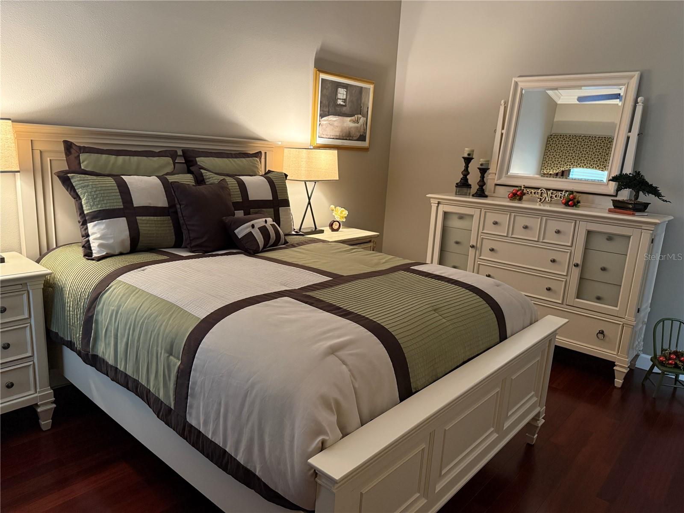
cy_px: 256
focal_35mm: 24
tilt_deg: -11.6
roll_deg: -3.6
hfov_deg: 71.6
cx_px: 342
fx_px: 474
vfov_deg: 56.8
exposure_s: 1/60
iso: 400
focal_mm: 6.76
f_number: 1.78
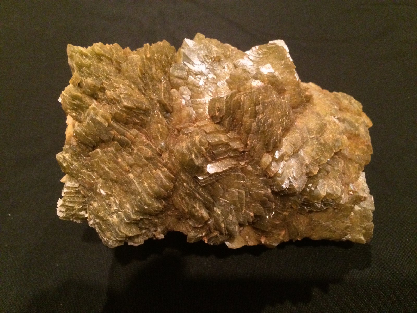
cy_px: 156
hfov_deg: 61.7
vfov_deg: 48.2
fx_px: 349
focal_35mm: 29
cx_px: 208
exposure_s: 1/15
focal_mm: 4.15
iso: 800
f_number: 2.2
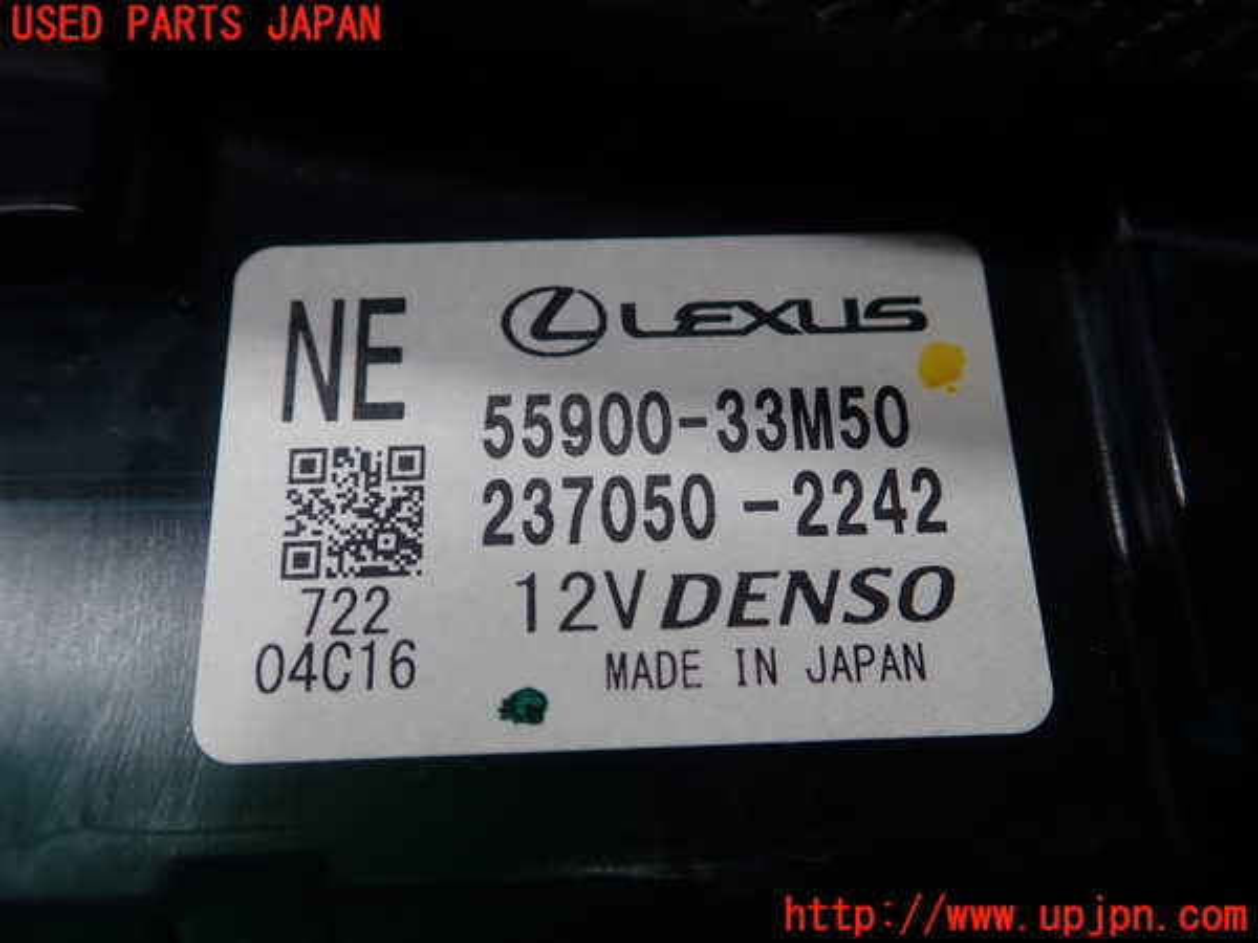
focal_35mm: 30
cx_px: 629
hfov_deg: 60.0
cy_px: 472
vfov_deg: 46.8
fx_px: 1090
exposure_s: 1/125
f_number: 2.3
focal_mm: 5.5
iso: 160
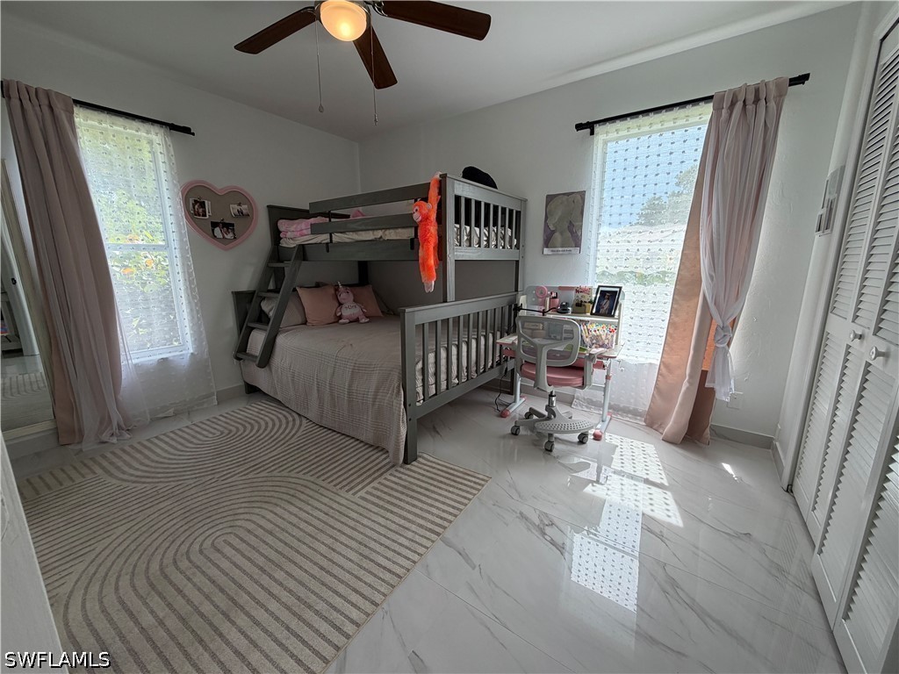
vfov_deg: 85.7
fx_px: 364
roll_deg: +0.5
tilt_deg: -11.7
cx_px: 450
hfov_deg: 102.1
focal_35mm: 14
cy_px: 337
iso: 50
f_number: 2.2
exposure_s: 1/179
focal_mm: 2.22
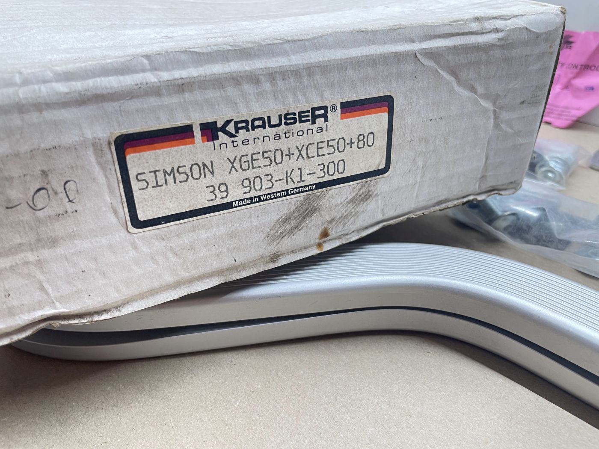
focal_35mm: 26
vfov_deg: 53.1
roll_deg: +3.2
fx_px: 450
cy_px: 224
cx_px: 300
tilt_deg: -32.7
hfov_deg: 67.3
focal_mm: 4.2
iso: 64
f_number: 1.6
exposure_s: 1/50
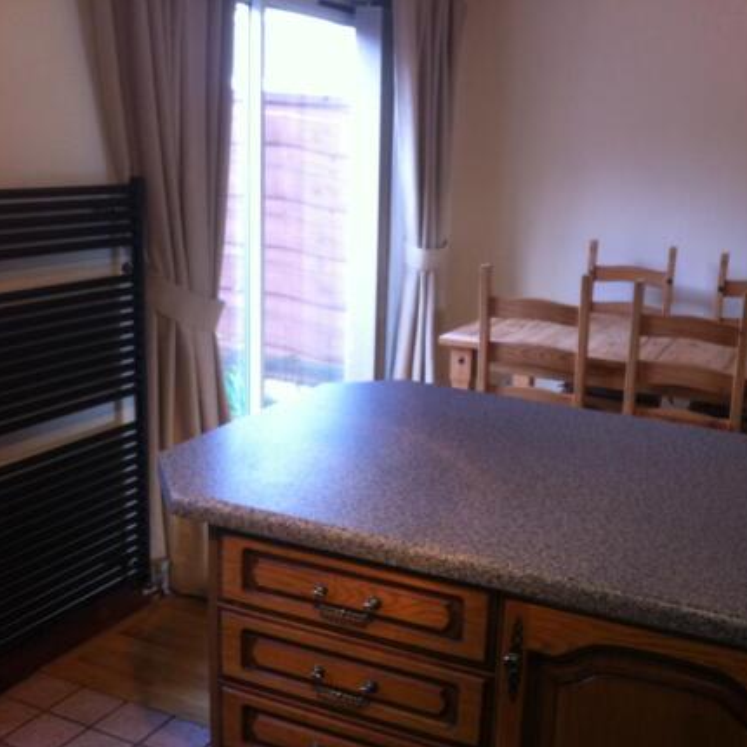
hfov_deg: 39.5
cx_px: 503
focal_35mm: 42
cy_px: 378
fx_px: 1025
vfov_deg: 40.0
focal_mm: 3.85
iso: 100
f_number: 2.8
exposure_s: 1/15
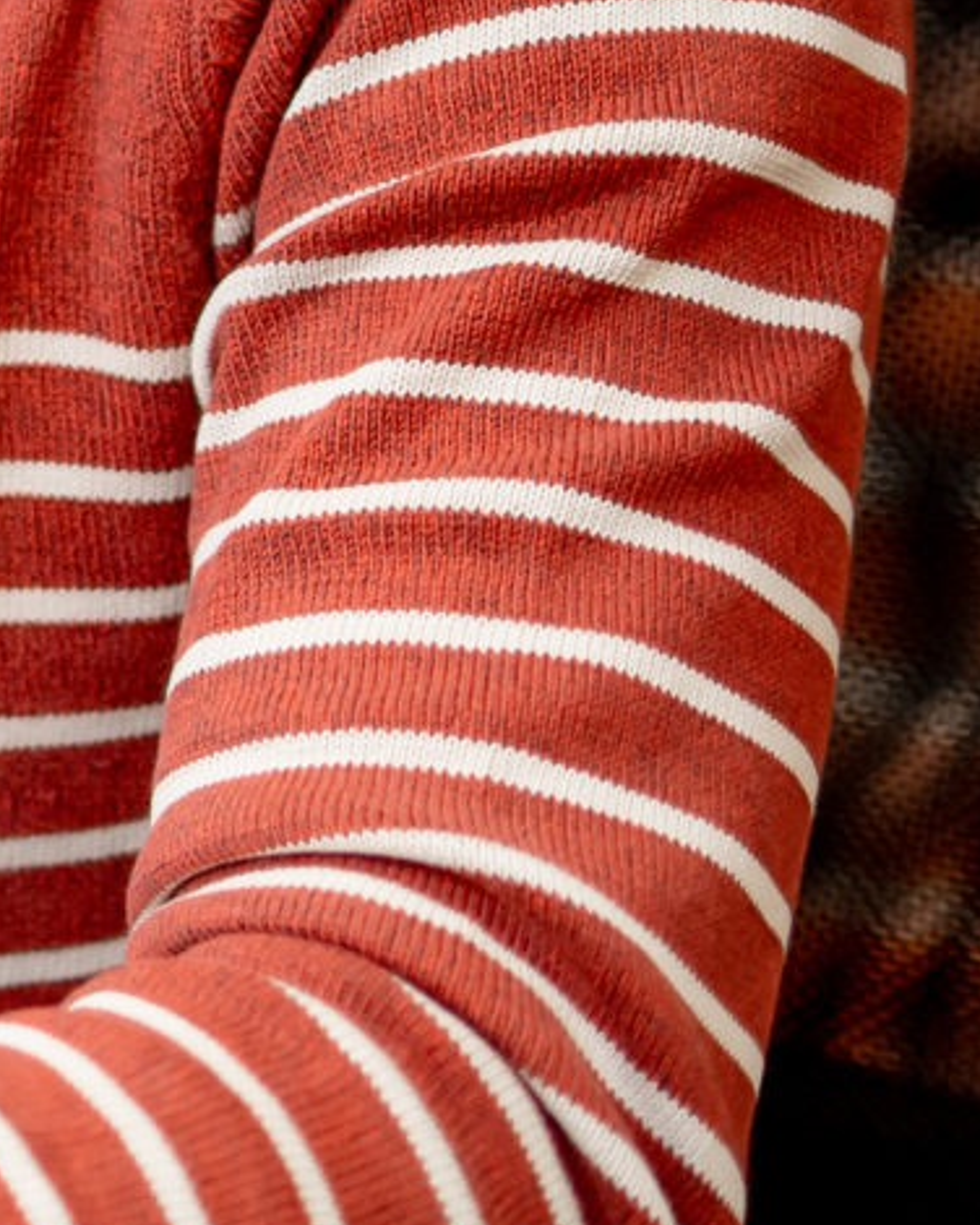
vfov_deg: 10.7
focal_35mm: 179
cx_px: -1637
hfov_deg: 7.8
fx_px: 6490
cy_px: -56
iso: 320
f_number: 2
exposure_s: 1/250
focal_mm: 35
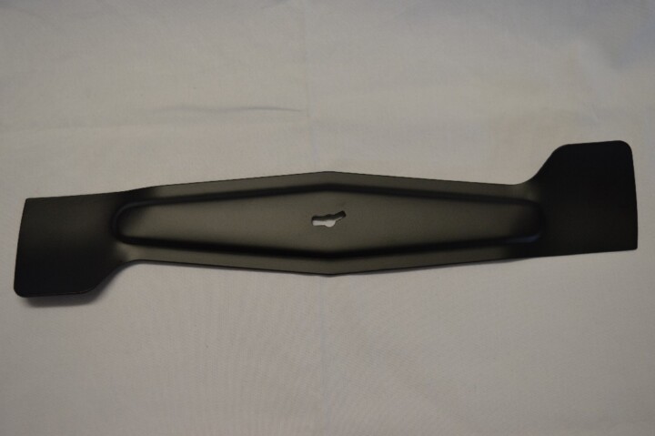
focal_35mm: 44
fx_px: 791
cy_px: 218
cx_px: 328
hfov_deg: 45.0
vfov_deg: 30.8
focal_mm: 29
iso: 400
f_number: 5
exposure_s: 1/100
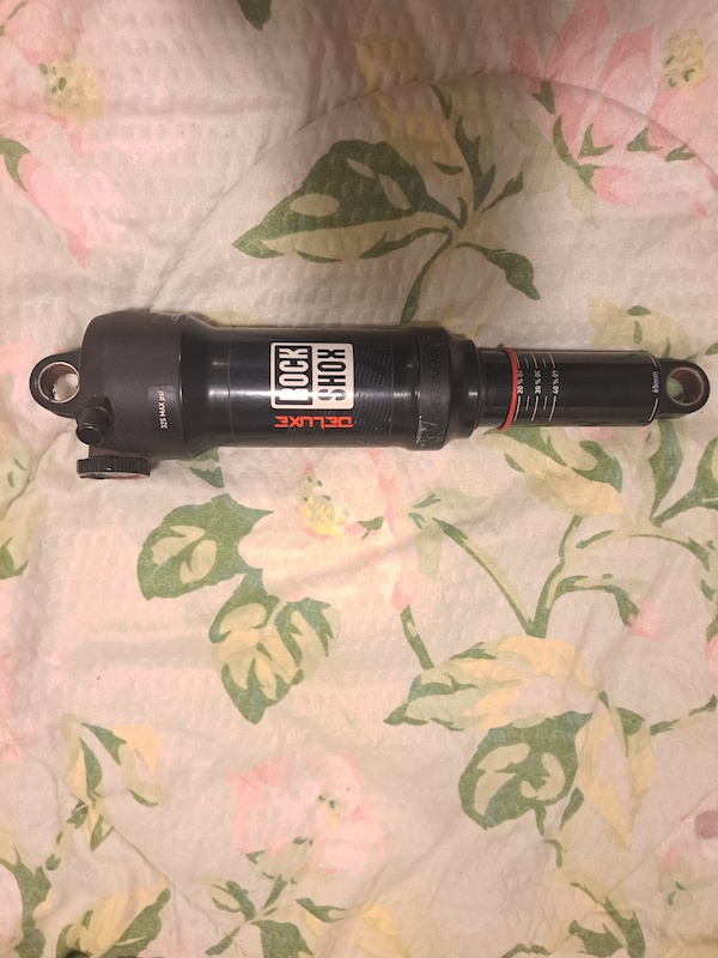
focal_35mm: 24
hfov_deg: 56.8
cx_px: 359
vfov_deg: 71.6
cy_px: 479
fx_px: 664
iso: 320
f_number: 1.8
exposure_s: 1/12
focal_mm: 5.23
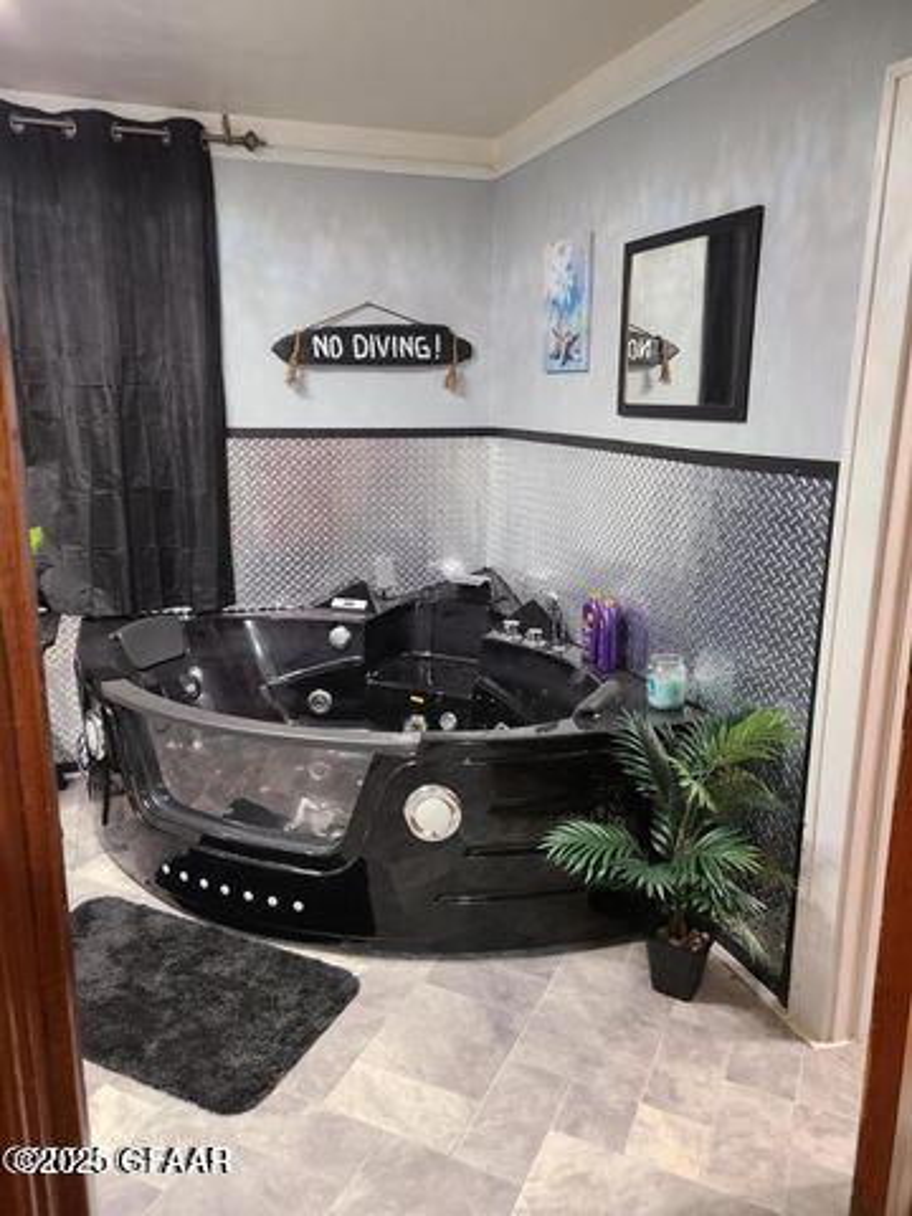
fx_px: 913
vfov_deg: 67.3
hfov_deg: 53.1
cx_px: 456
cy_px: 608
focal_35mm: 26
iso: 400
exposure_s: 1/40
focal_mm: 5.4
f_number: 1.8
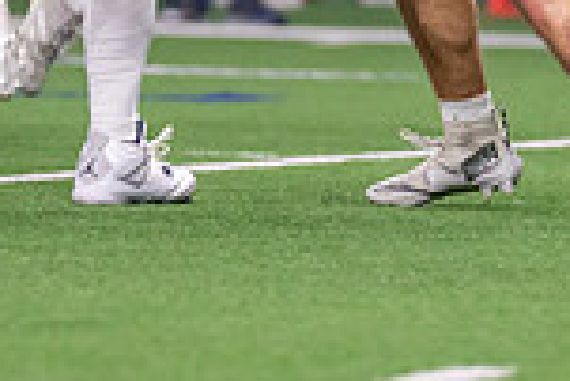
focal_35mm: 1054
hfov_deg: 2.0
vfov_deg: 1.3
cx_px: 450
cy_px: -285
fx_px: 16704
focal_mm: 200
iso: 2000
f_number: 2.8
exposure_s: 1/1000
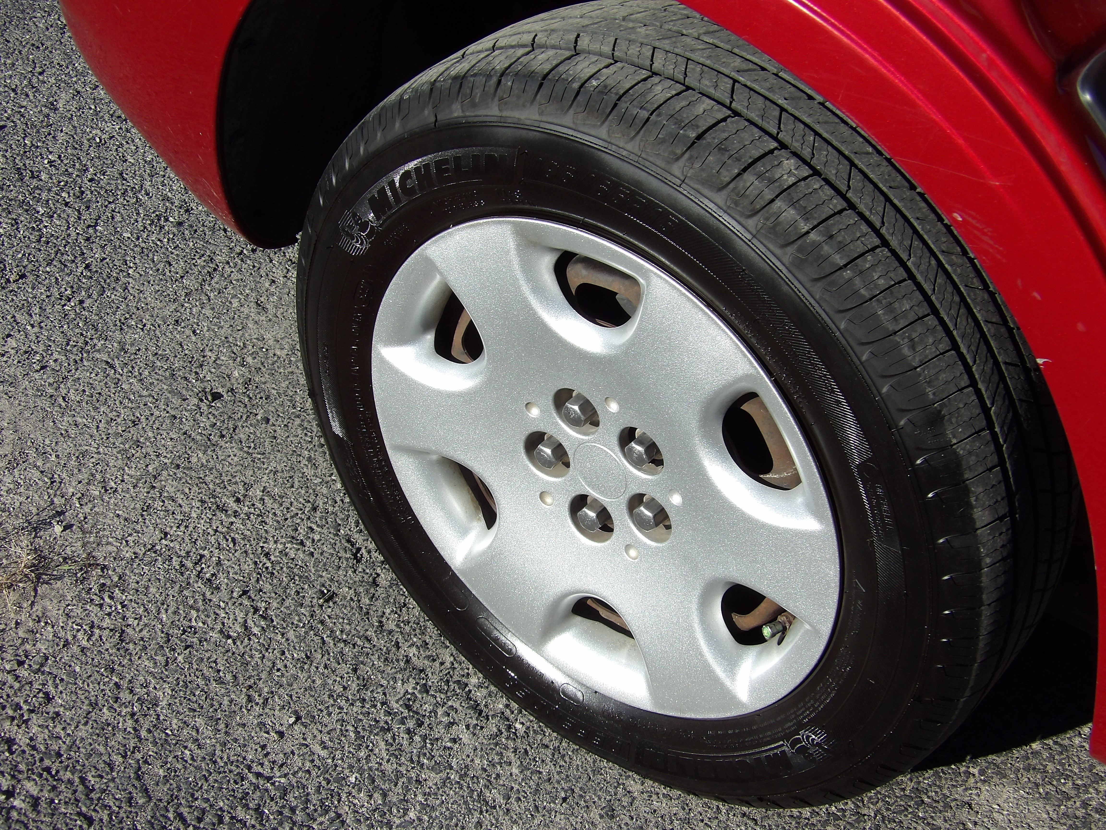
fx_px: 1693
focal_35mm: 53
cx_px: 553
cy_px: 415
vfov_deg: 27.5
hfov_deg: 36.2
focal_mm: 9.5
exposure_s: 1/586
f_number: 3.9
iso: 100
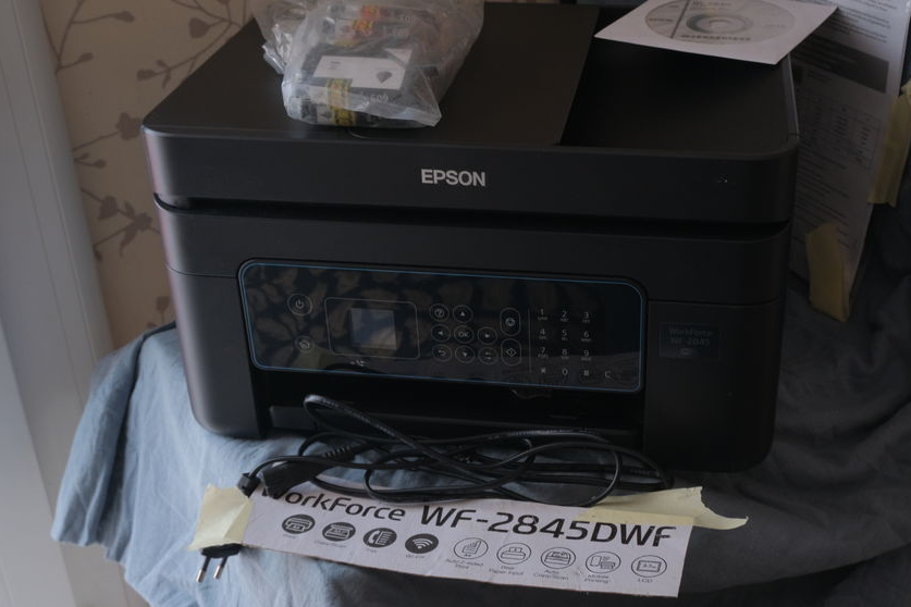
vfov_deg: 27.5
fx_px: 1240
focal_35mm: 49
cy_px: 258
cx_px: 540
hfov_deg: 40.2
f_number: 8
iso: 800
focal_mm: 27.1
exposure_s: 1/15
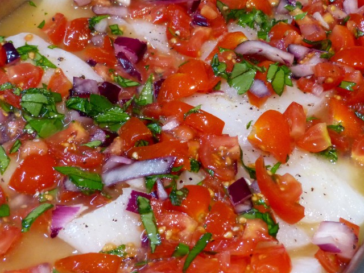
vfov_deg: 20.4
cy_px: 90
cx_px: 169
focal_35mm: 72
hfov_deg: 27.0
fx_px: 757
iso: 400
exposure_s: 1/50
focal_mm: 7.6
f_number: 3.2
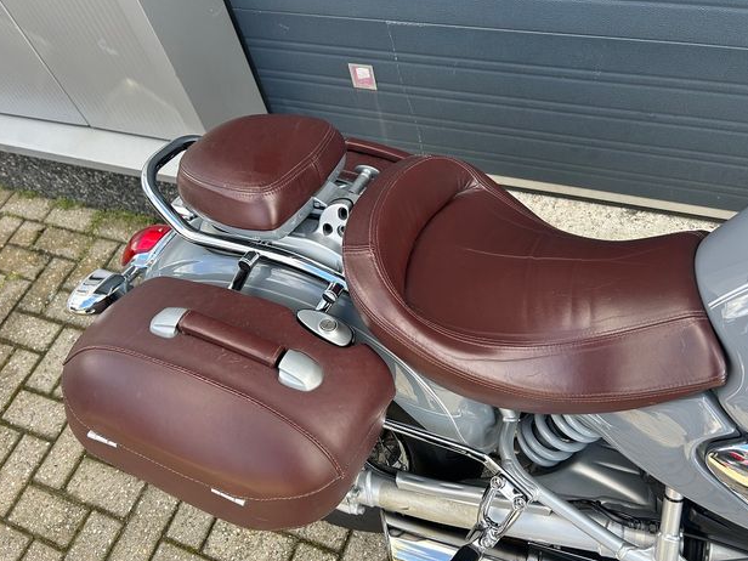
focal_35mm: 27
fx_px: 583
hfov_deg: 65.3
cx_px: 378
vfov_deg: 51.3
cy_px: 288
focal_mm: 5.7
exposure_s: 1/424
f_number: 1.5
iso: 50
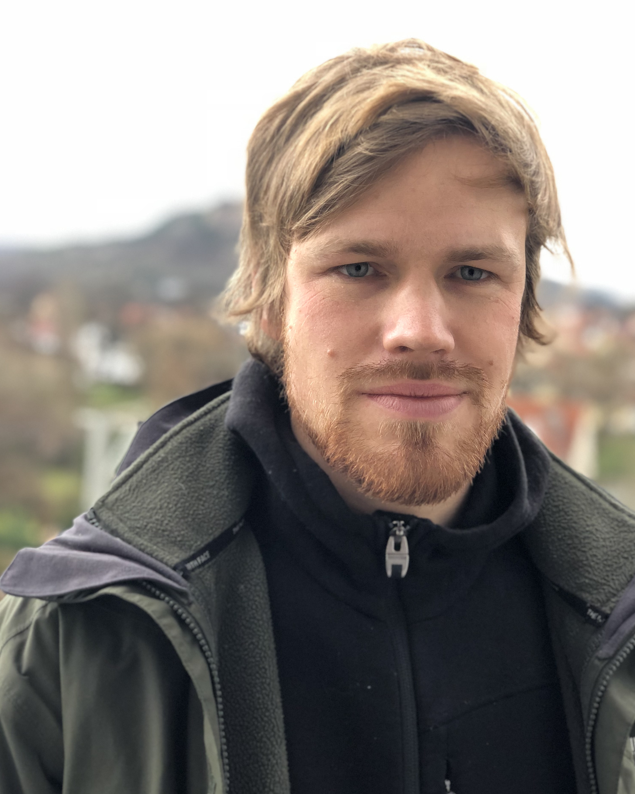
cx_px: 321
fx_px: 1292
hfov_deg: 27.6
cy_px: 425
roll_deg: -5.2
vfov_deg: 34.1
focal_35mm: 55
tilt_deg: -4.0
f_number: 2.4
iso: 160
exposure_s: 1/100
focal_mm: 6
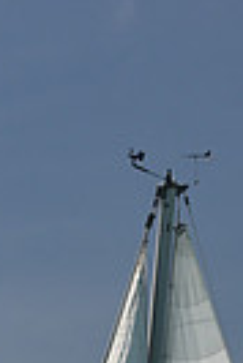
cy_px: 767
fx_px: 3080
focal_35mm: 305
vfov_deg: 6.5
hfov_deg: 4.5
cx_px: 138
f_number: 5.6
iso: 250
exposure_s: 1/800
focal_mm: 70
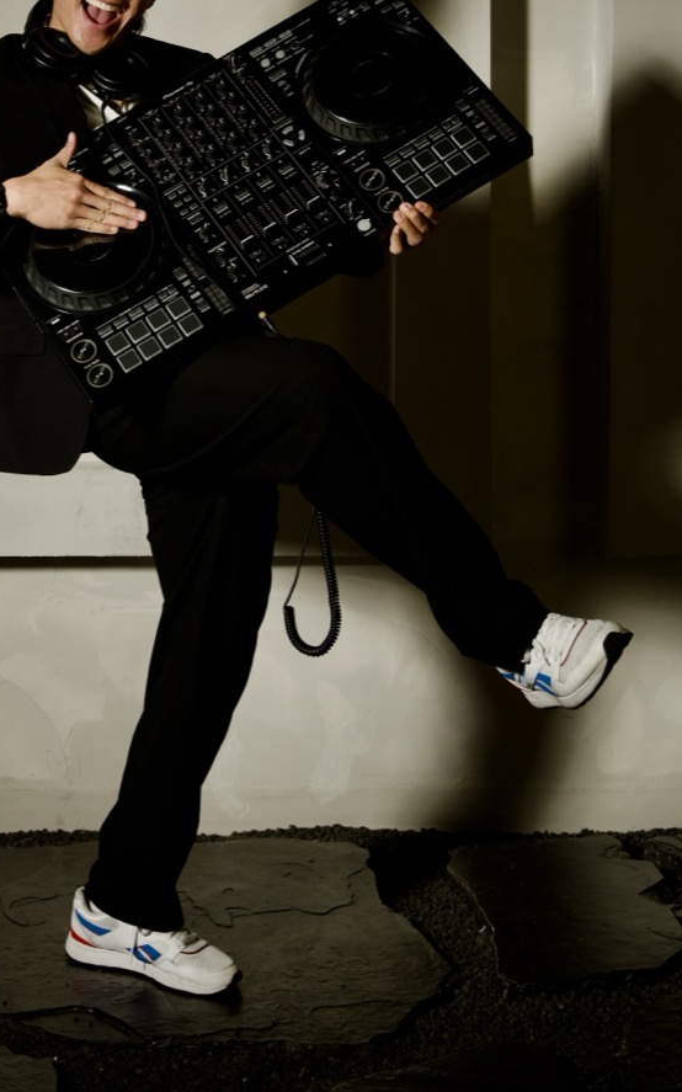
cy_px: 207
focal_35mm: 69
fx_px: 2061
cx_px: 110
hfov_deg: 18.6
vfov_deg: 29.0
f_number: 2.8
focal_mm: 37.7
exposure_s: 1/160
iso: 100
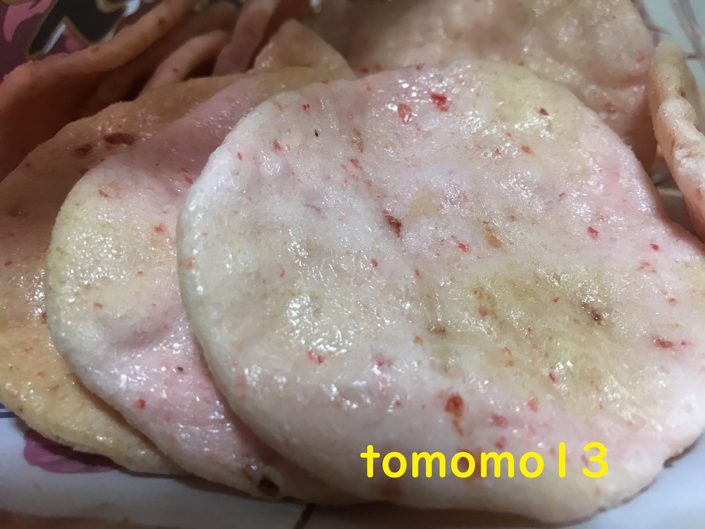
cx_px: 352
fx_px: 570
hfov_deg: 63.4
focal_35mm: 28
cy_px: 264
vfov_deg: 49.7
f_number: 1.8
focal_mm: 3.99
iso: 80
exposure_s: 1/15
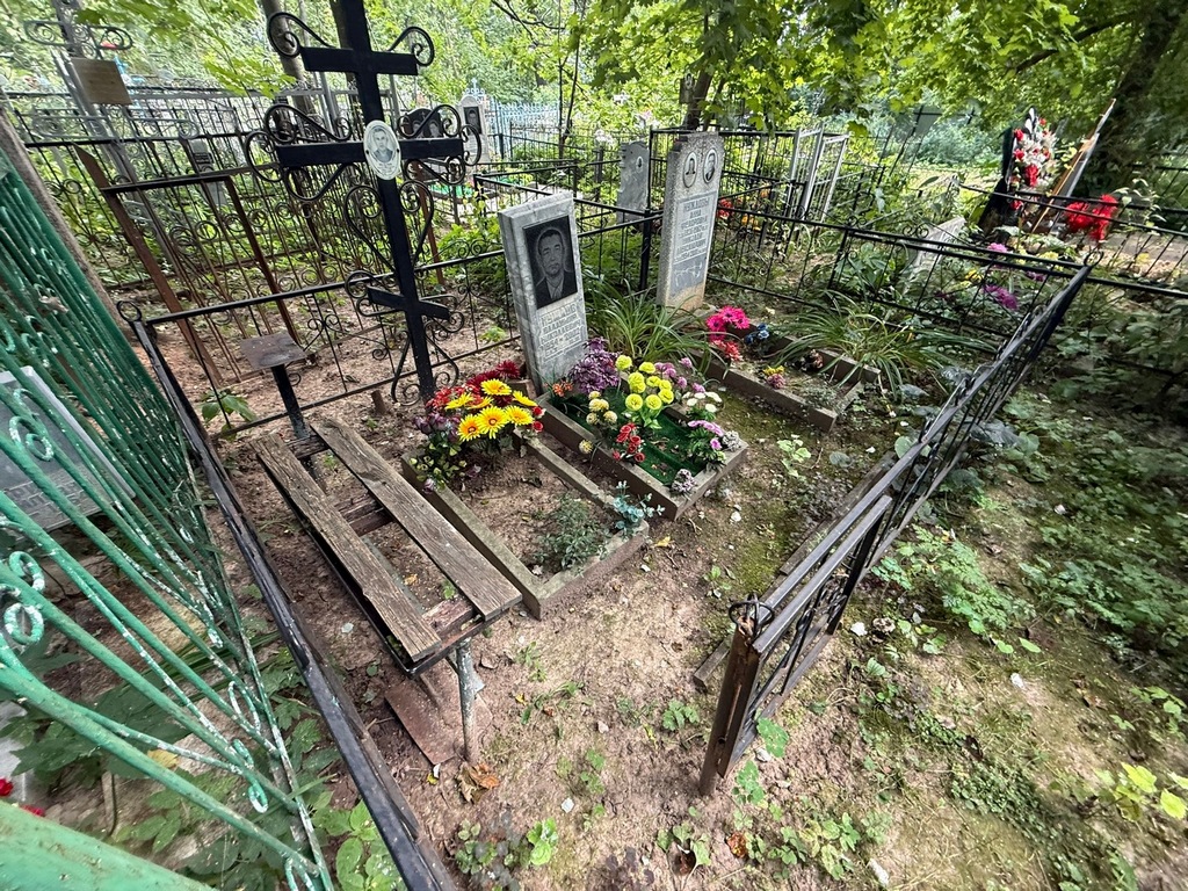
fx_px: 480
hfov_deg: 102.1
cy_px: 446
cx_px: 594
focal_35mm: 14
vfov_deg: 85.7
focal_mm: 2.22
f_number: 2.2
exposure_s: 1/99
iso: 200
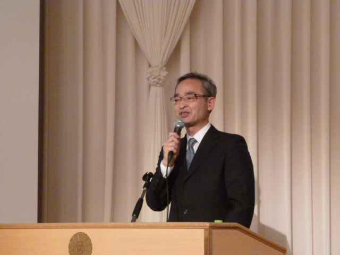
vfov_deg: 18.9
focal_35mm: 78
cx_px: 170
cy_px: 128
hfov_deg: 25.0
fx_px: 766
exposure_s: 1/25
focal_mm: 13.9
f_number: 4.9
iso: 800
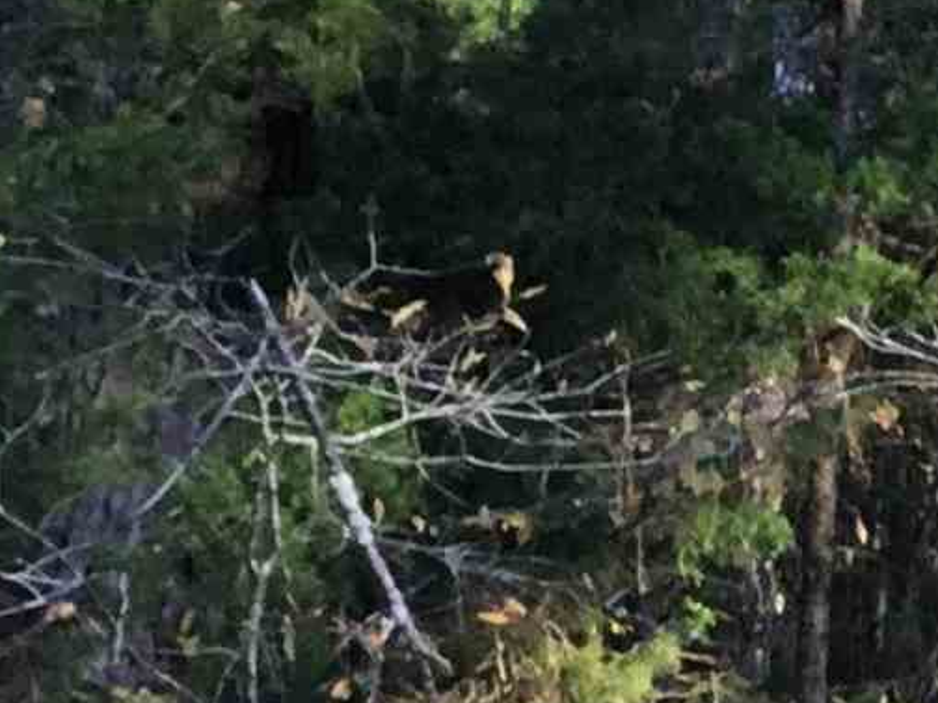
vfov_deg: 7.8
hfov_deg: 8.7
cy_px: 156
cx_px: 2753
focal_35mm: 189
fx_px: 5121
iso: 25
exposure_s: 1/60
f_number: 2.4
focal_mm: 3.3
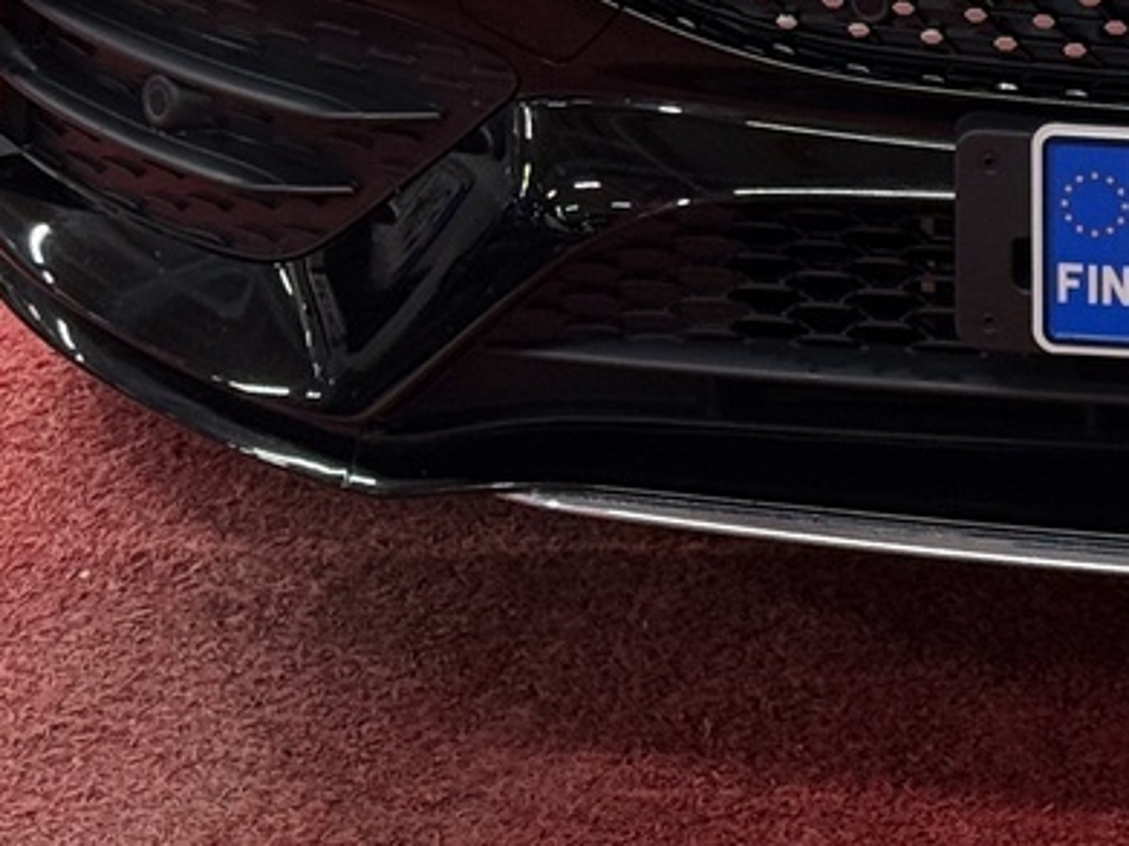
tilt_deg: -12.1
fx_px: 5771
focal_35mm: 177
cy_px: -598
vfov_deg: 8.1
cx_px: 1516
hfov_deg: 10.9
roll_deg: -0.8
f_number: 1.78
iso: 64
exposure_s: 1/55
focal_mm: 6.76
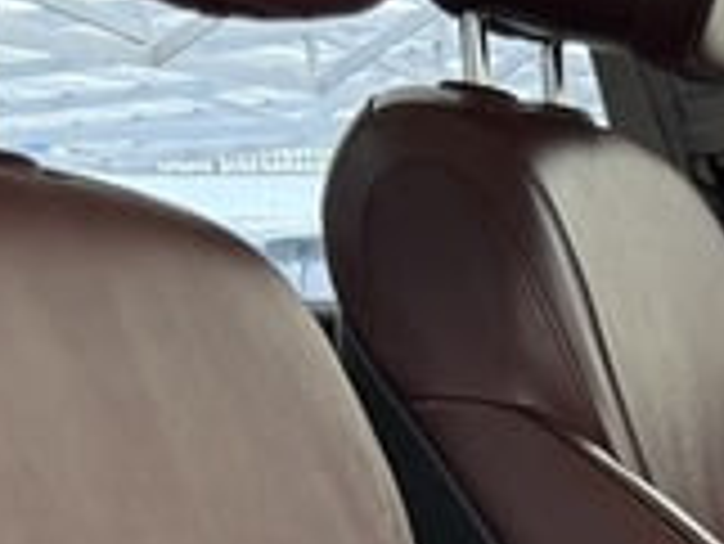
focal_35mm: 134
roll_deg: -0.3
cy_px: 1198
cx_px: 1605
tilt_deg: -18.3
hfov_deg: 12.3
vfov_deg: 10.0
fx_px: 2805
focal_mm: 6.76
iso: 100
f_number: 1.78
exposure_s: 1/100
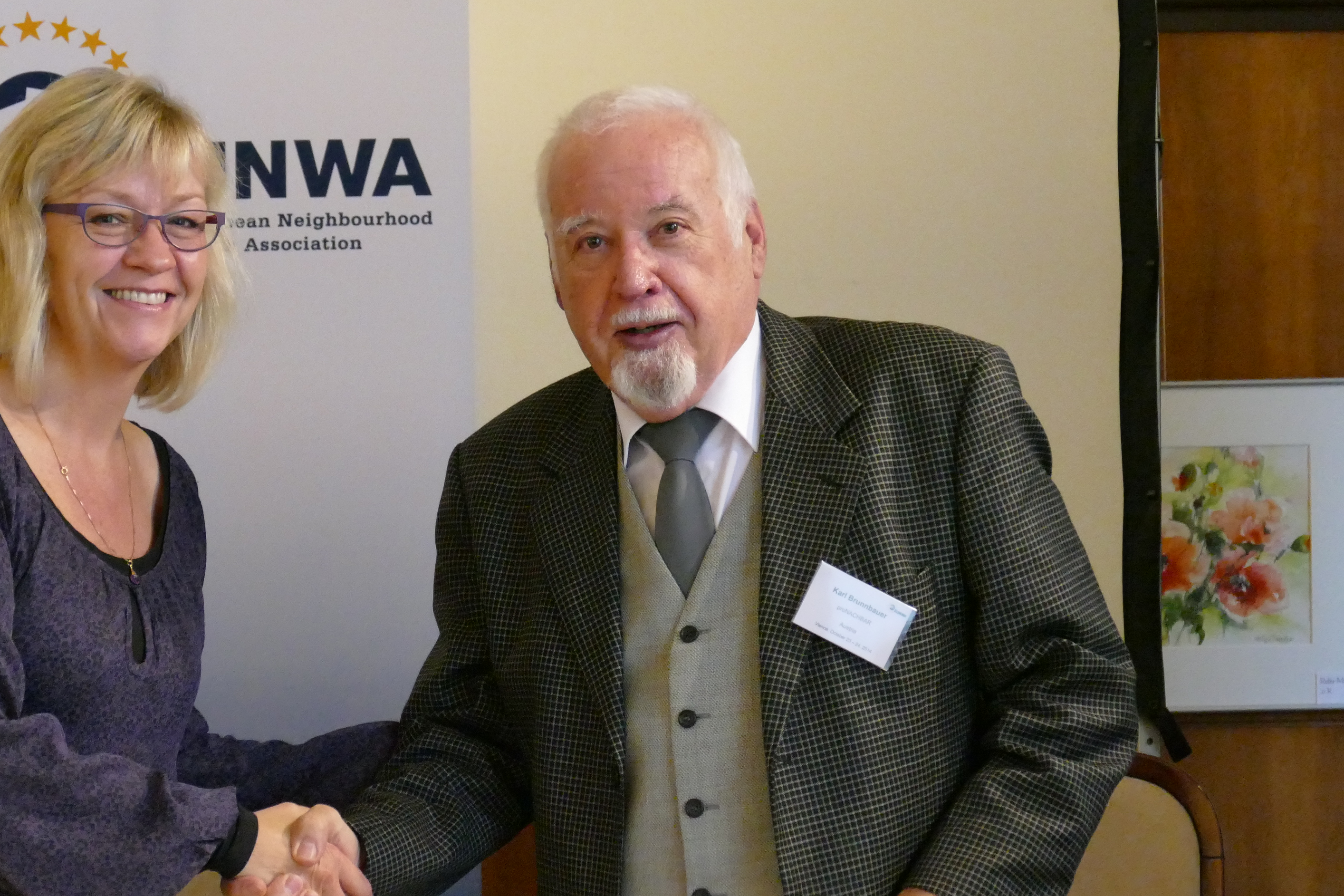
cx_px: 455
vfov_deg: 13.8
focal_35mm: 99
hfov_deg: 20.5
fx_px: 3696
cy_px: 494
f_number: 3.7
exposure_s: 1/125
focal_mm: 26.28
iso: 3200
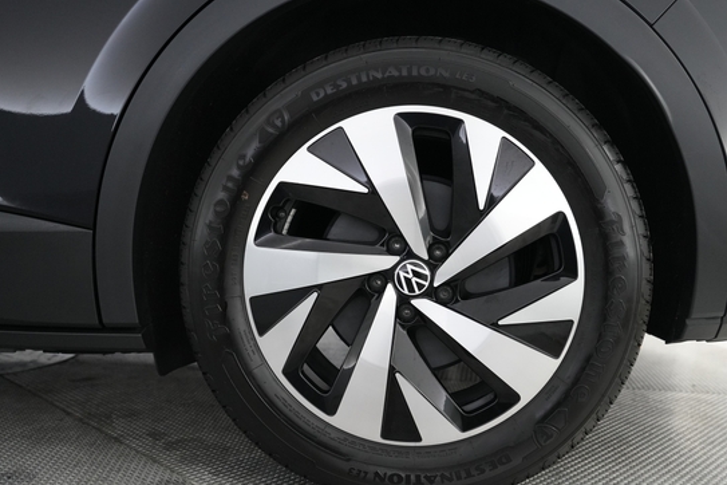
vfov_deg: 39.9
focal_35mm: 33
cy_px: 275
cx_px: 415
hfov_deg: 57.0
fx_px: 666
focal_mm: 28
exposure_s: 1/160
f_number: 2.8
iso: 3200
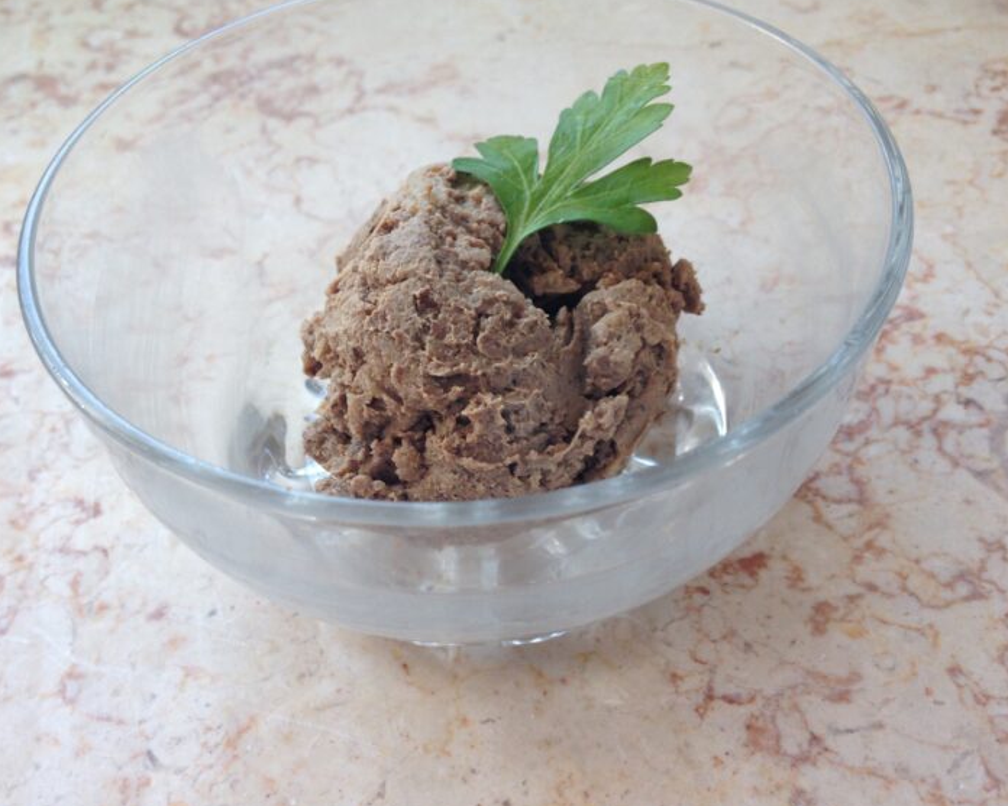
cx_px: 455
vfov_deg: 40.1
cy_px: 381
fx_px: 1104
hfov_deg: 49.0
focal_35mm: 37
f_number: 2.4
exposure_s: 1/120
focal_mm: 4.12
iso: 64
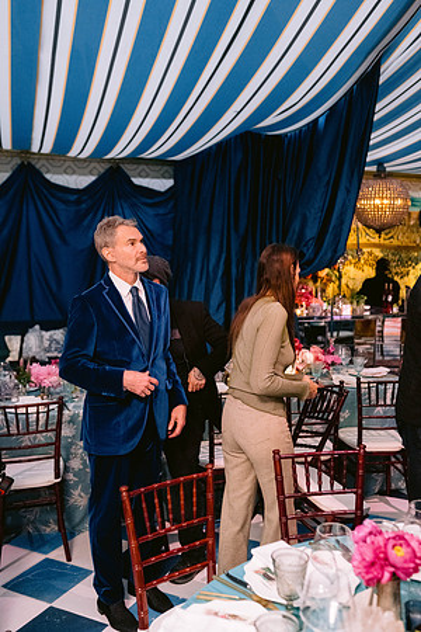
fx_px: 614
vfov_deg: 54.4
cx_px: 210
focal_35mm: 35
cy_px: 316
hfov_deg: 37.9
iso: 3200
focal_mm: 35
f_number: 2.8
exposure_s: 1/100
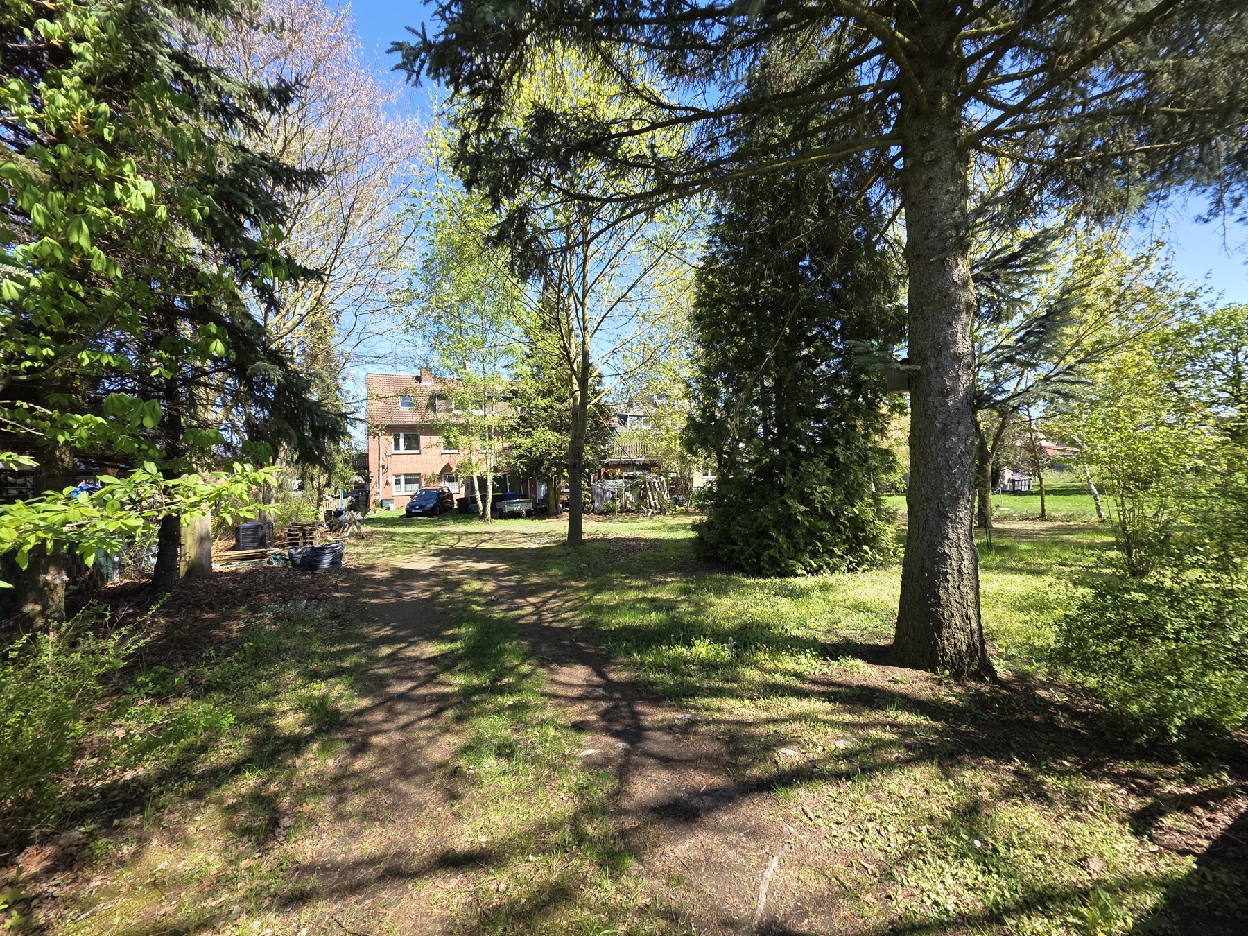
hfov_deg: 106.2
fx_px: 469
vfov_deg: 89.9
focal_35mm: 13
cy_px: 468
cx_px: 624
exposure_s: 1/443
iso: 40
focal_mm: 2.2
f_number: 1.9
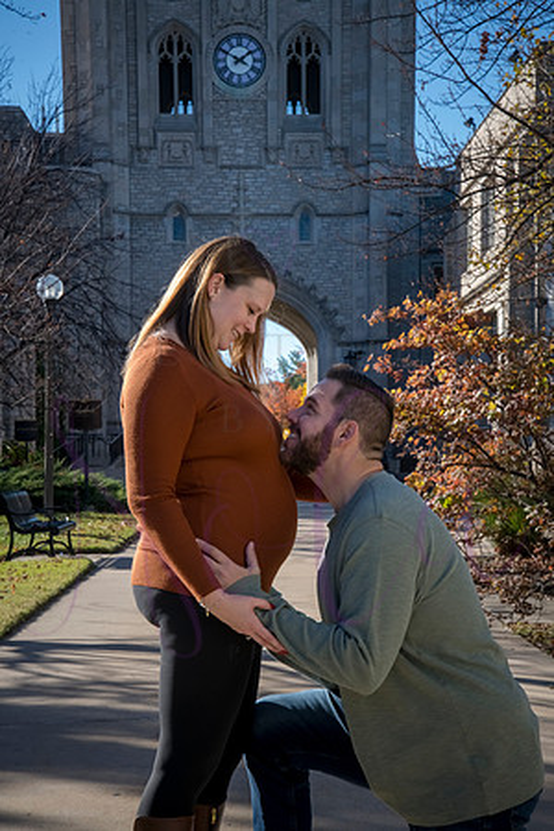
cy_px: 416
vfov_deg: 25.4
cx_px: 277
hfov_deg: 17.1
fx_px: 1847
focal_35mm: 80
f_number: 20
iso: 640
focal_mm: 80
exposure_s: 1/160
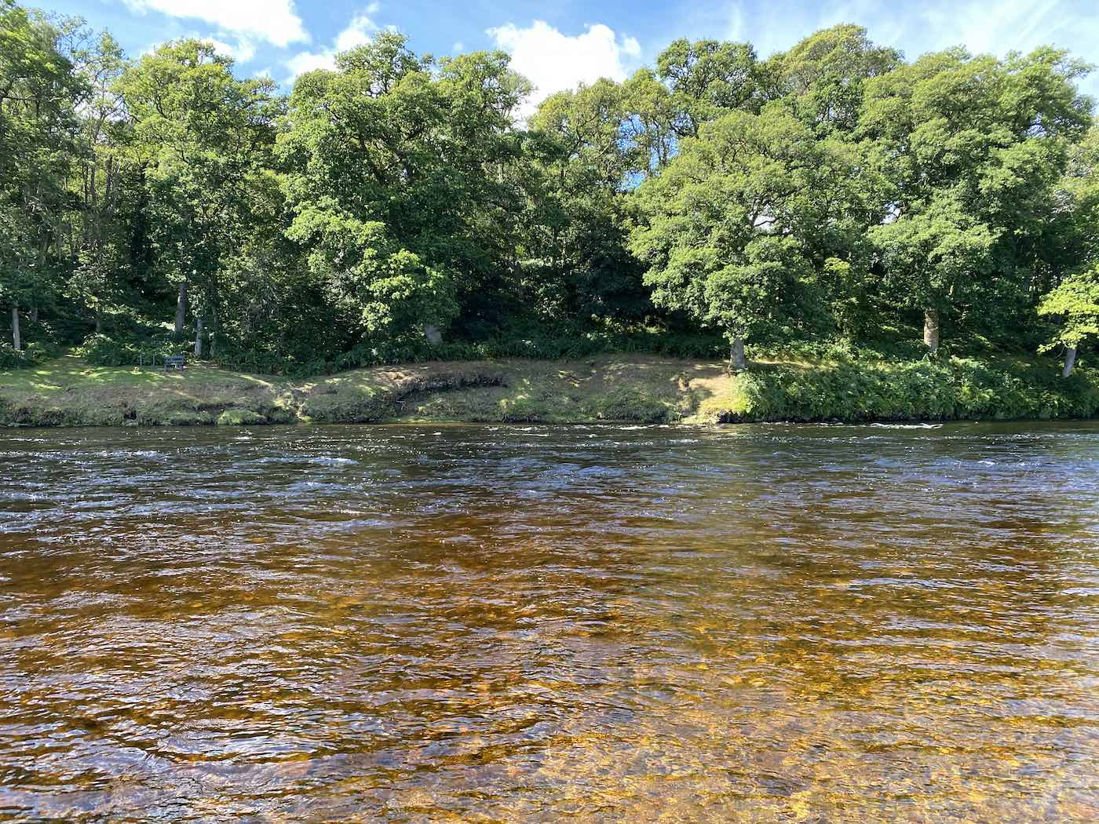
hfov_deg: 67.3
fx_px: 825
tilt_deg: +0.1
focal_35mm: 26
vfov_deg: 53.1
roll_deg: +0.0
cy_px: 412
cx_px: 550
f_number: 1.8
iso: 32
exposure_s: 1/268
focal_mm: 4.25
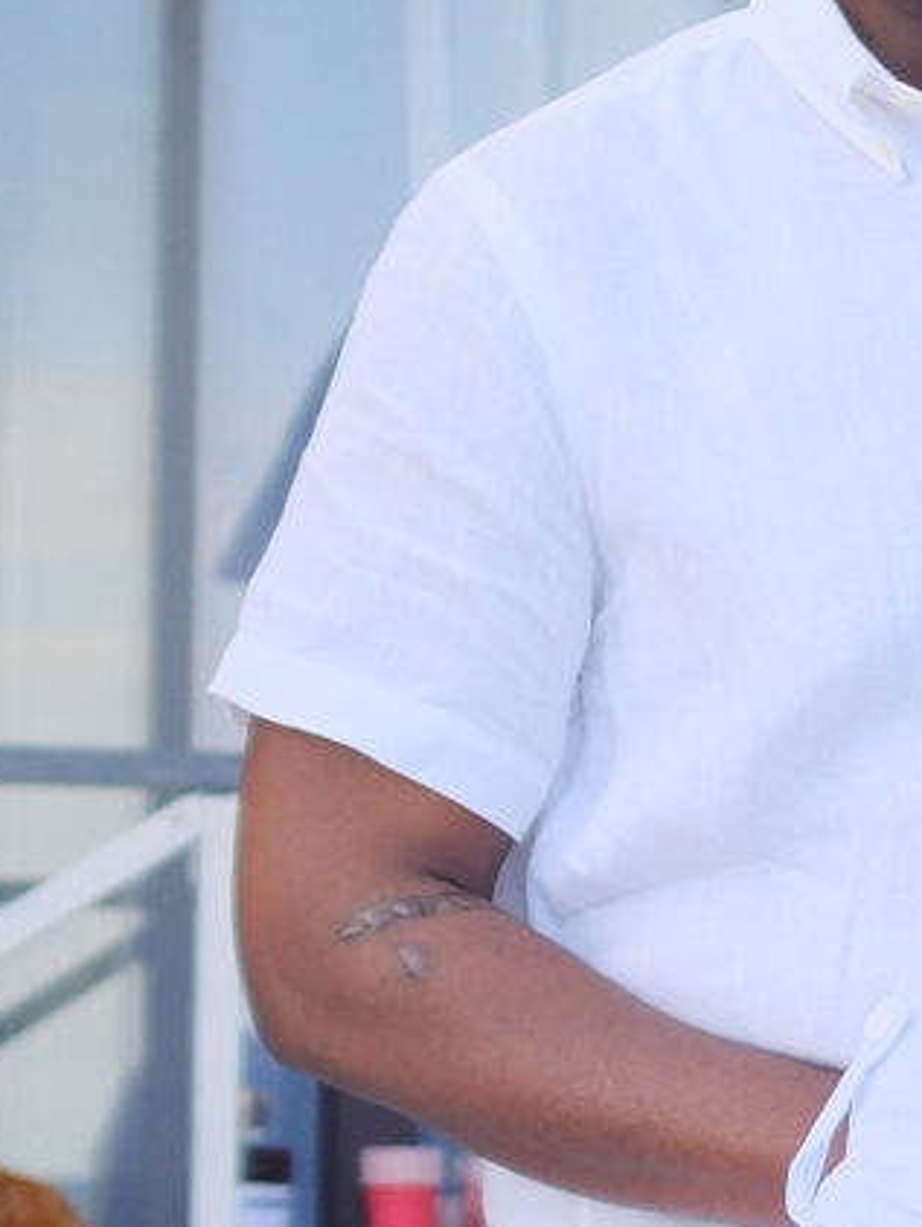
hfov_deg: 7.0
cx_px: 2020
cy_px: 1131
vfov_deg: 9.6
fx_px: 7237
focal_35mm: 204
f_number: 3.2
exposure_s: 1/500
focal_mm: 23
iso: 640
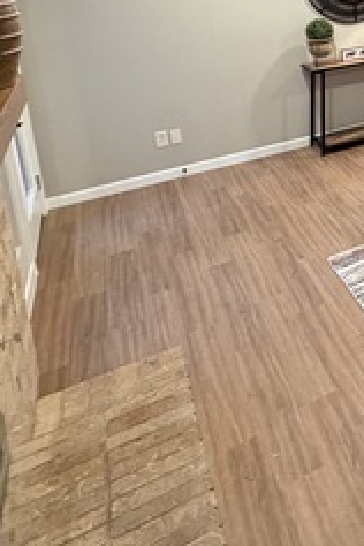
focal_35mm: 41
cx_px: 570
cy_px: 25
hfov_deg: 24.2
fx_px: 622
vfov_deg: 42.3
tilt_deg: -9.8
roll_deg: +2.7
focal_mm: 2.22
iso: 500
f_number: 2.2
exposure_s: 1/60
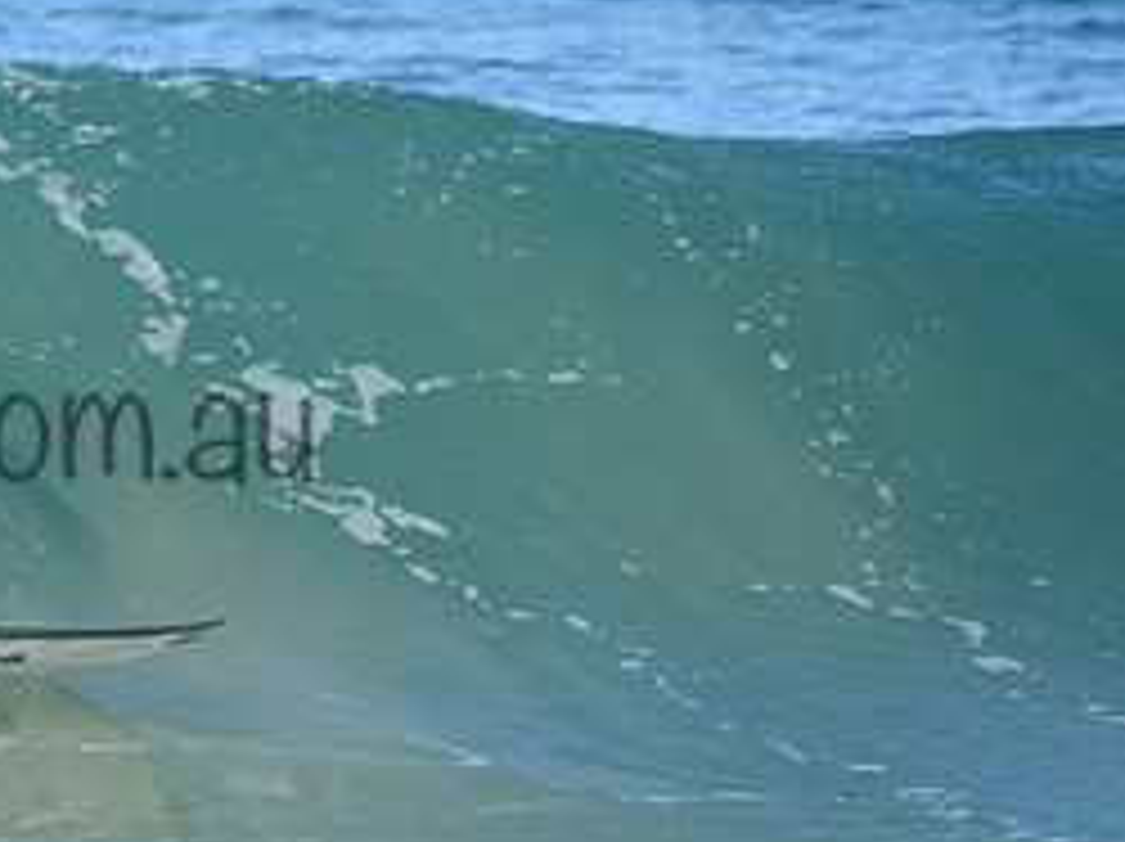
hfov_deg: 1.2
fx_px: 54352
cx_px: -162
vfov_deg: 0.9
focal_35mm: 1674
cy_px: 376
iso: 900
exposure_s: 1/4000
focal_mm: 500
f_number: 5.6
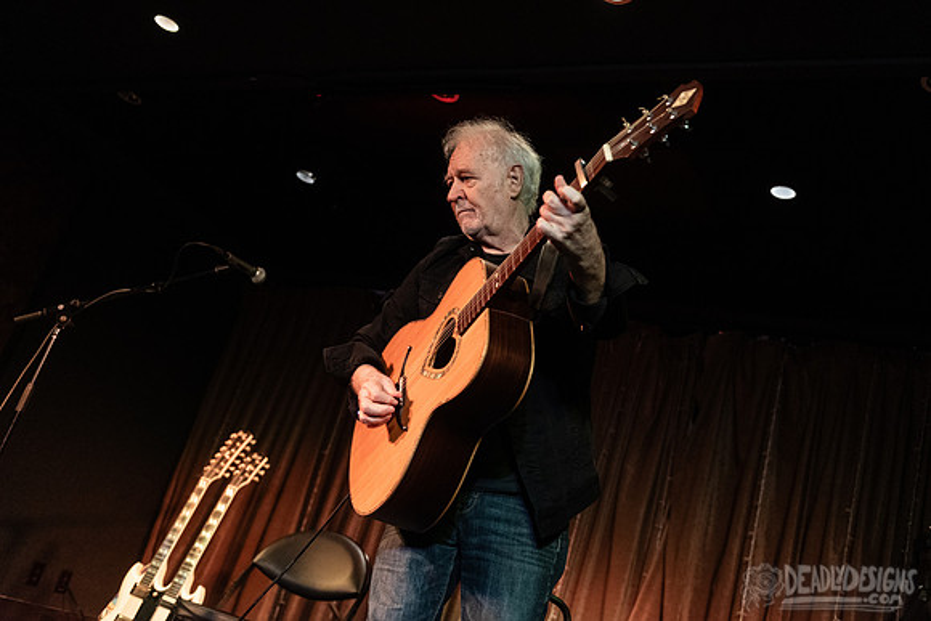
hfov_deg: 50.9
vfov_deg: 35.2
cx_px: 490
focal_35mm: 38
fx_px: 978
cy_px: 296
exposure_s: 1/200
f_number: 3.2
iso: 2500
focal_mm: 35
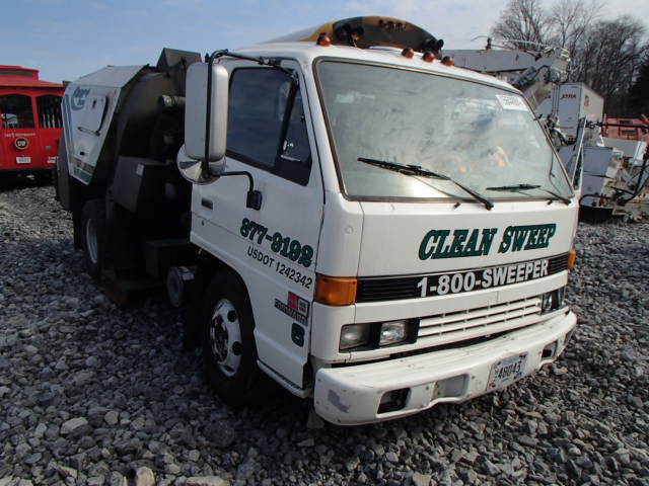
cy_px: 243
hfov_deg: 63.4
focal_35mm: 28
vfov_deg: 49.7
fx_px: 525
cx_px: 324
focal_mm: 5
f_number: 11
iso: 100
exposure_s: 1/125
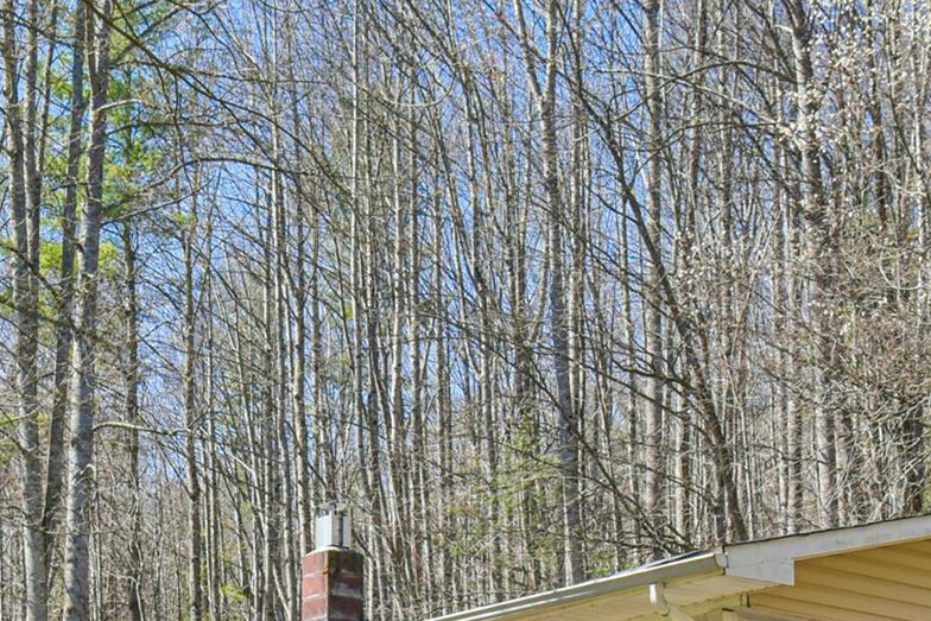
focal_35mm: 81
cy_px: 676
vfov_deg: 16.4
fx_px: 2095
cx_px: 334
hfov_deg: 25.0
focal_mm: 31
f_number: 9
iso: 1600
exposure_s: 1/320
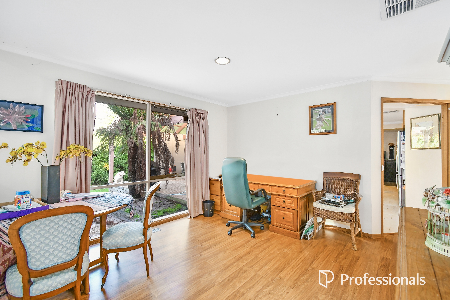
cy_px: 150
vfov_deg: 77.3
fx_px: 187
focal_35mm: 15
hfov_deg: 100.4
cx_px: 225
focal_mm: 10
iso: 100
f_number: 4.5
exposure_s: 1/2
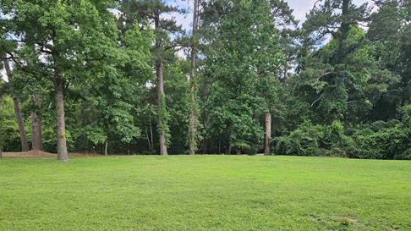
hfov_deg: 59.5
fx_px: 360
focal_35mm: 33
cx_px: 213
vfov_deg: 34.8
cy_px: 175
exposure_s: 1/313
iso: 25
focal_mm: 5.4
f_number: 1.8
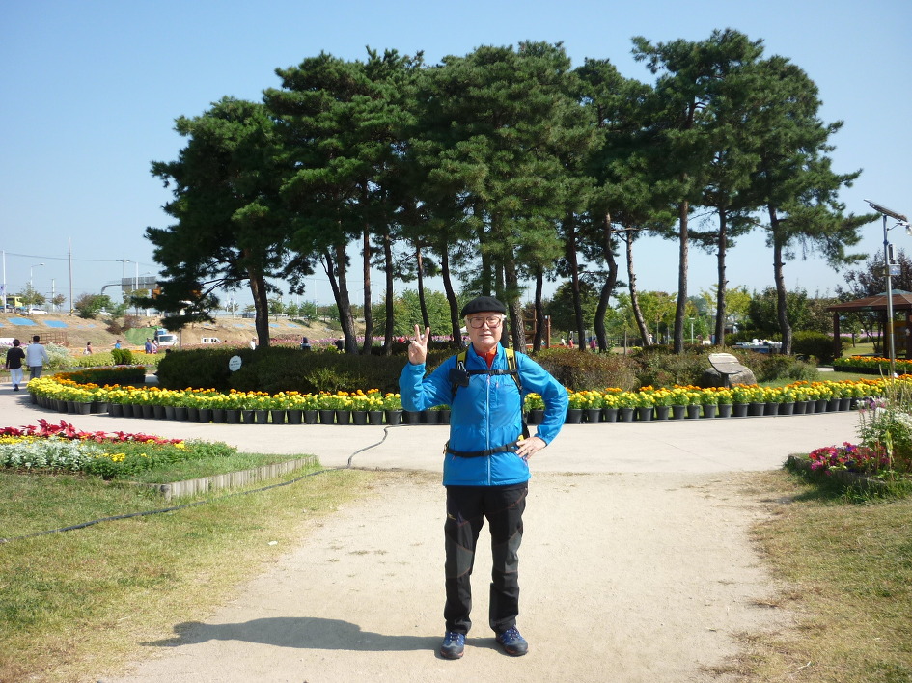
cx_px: 456
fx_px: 869
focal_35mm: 33
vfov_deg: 42.9
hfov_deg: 55.4
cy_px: 342
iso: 80
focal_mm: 5.5
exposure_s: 1/800
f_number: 2.8
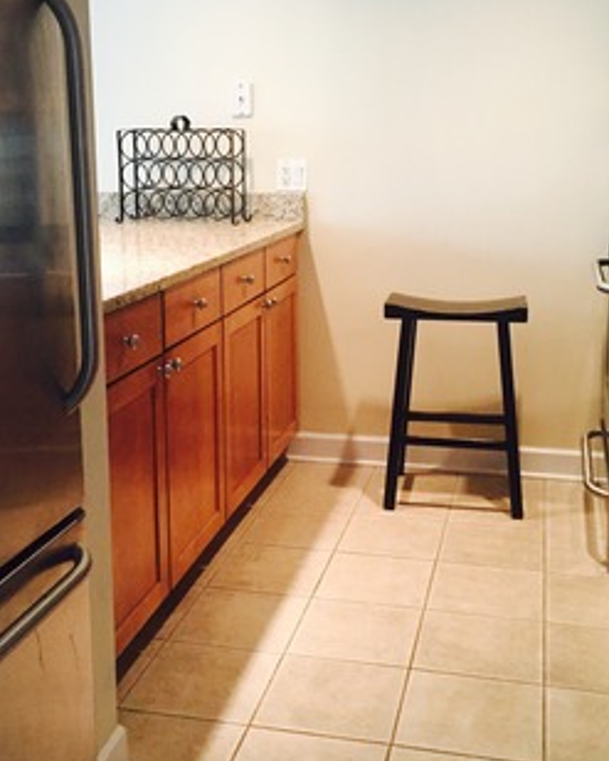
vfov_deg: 41.8
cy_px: 305
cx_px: 284
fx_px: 992
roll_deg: +0.8
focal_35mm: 44
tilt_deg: -8.0
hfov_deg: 34.1
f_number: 2.2
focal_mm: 4.15
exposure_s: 1/30
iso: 200
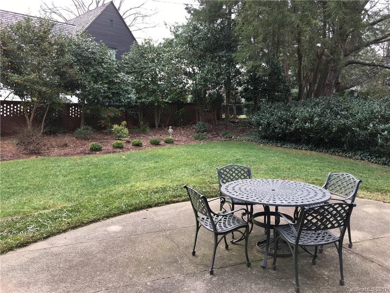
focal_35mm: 29
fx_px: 327
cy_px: 146
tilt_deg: -4.2
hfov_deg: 61.7
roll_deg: -1.4
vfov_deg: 48.2
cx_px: 195
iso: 32
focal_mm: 4.15
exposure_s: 1/60
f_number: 2.2
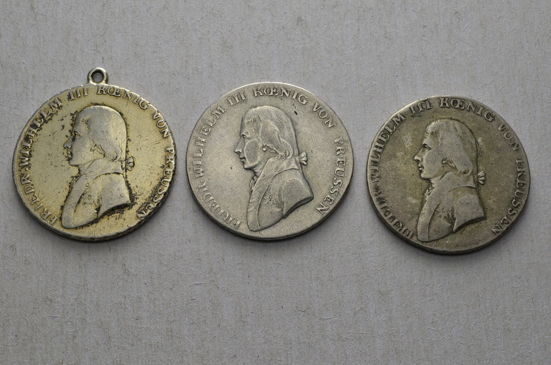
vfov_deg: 23.7
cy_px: 182
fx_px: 871
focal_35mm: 57
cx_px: 276
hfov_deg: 35.1
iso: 400
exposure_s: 1/250
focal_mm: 38
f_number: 14
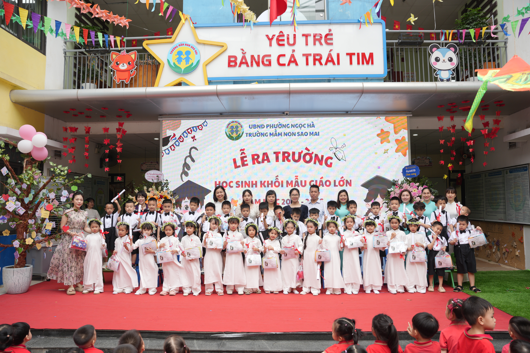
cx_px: 265
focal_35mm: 30
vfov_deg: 44.3
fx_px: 434
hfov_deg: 62.8
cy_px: 176
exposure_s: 1/200
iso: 160
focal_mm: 29.5
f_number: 4
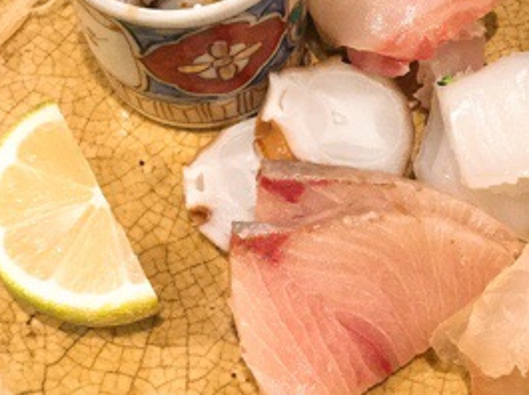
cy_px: 104
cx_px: 419
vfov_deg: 19.5
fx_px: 1145
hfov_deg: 25.6
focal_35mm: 75
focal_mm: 3.3
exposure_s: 1/20
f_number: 2.4
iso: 200
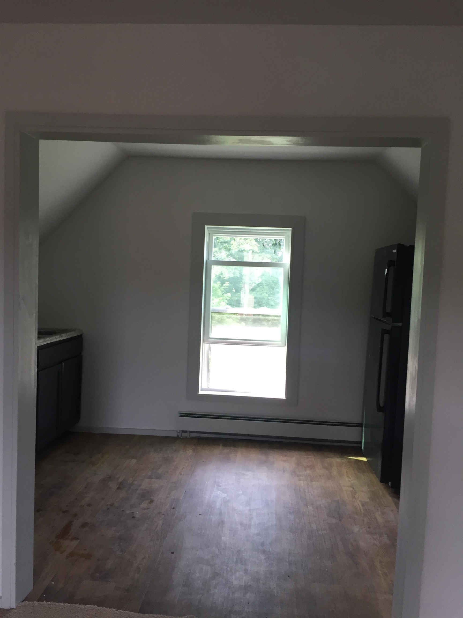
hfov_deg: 48.2
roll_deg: -2.8
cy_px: 309
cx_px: 232
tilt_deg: -2.3
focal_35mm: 29
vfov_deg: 61.7
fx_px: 517
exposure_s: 1/30
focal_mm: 4.15
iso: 32
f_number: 2.2
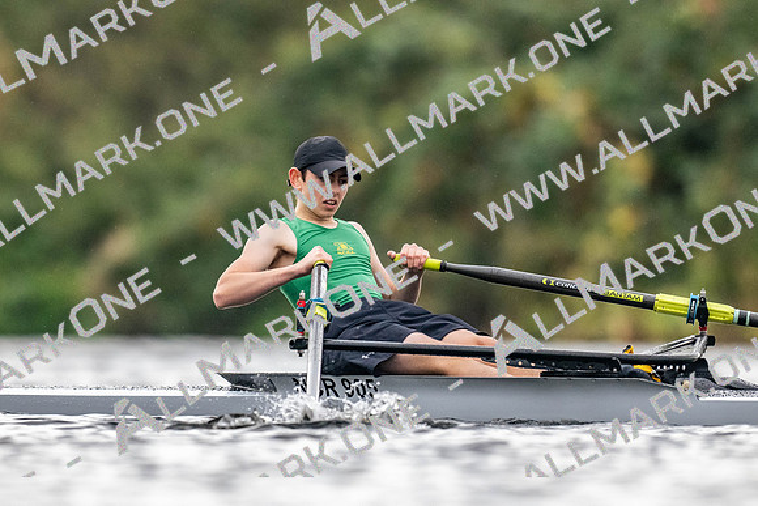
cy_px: 253
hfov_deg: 2.3
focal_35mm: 900
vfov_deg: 1.5
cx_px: 379
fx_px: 18963
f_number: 4
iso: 2800
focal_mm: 600
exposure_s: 1/2500
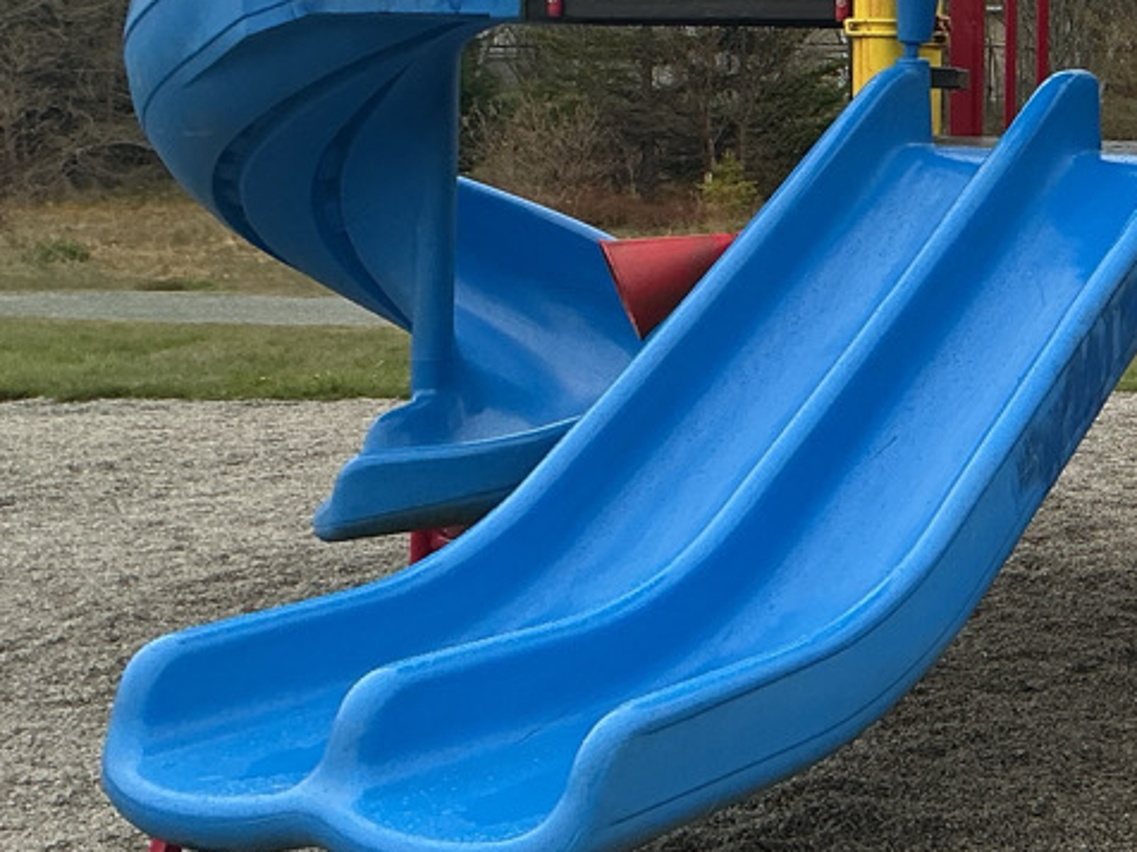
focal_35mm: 78
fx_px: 2562
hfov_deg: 22.8
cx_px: 1397
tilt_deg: +1.2
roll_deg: -0.3
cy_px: 62
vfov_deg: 18.5
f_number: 1.8
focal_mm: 3
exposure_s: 1/1577
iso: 25
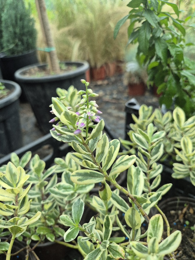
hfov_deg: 58.9
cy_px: 130
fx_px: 173
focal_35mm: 23
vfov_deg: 73.9
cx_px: 98
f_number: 1.8
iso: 160
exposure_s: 1/182
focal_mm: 5.4
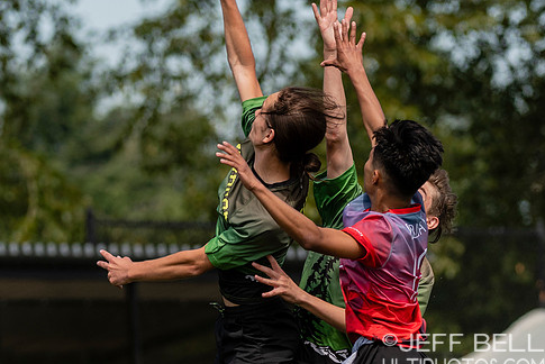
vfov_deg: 2.5
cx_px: 317
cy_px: 263
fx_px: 8331
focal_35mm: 550
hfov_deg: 3.7
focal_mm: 200
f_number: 4
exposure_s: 1/1600
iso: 320
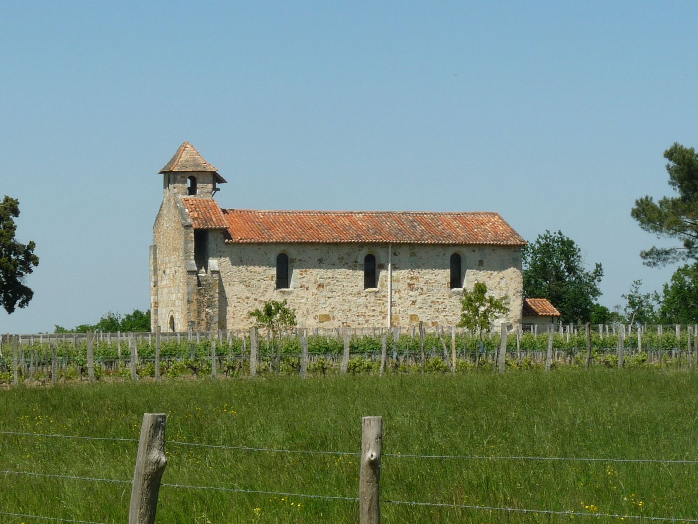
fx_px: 2783
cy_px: 262
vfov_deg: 10.7
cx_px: 349
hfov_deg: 14.3
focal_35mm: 138
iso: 100
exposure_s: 1/400
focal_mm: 13.8
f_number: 6.3
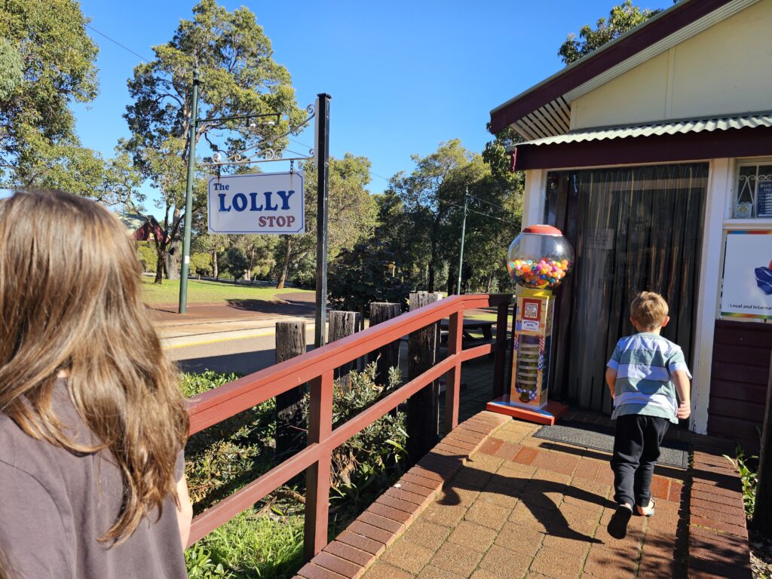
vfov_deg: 58.9
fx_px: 513
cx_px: 386
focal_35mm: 23
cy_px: 290
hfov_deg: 73.9
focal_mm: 6.3
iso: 10
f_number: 1.7
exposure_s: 1/300
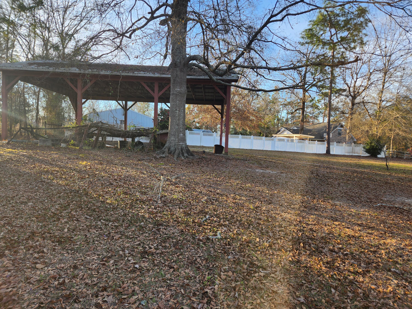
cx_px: 206
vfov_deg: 58.9
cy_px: 154
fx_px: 274
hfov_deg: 73.9
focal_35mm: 23
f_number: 1.8
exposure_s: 1/286
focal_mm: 5.4
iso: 20
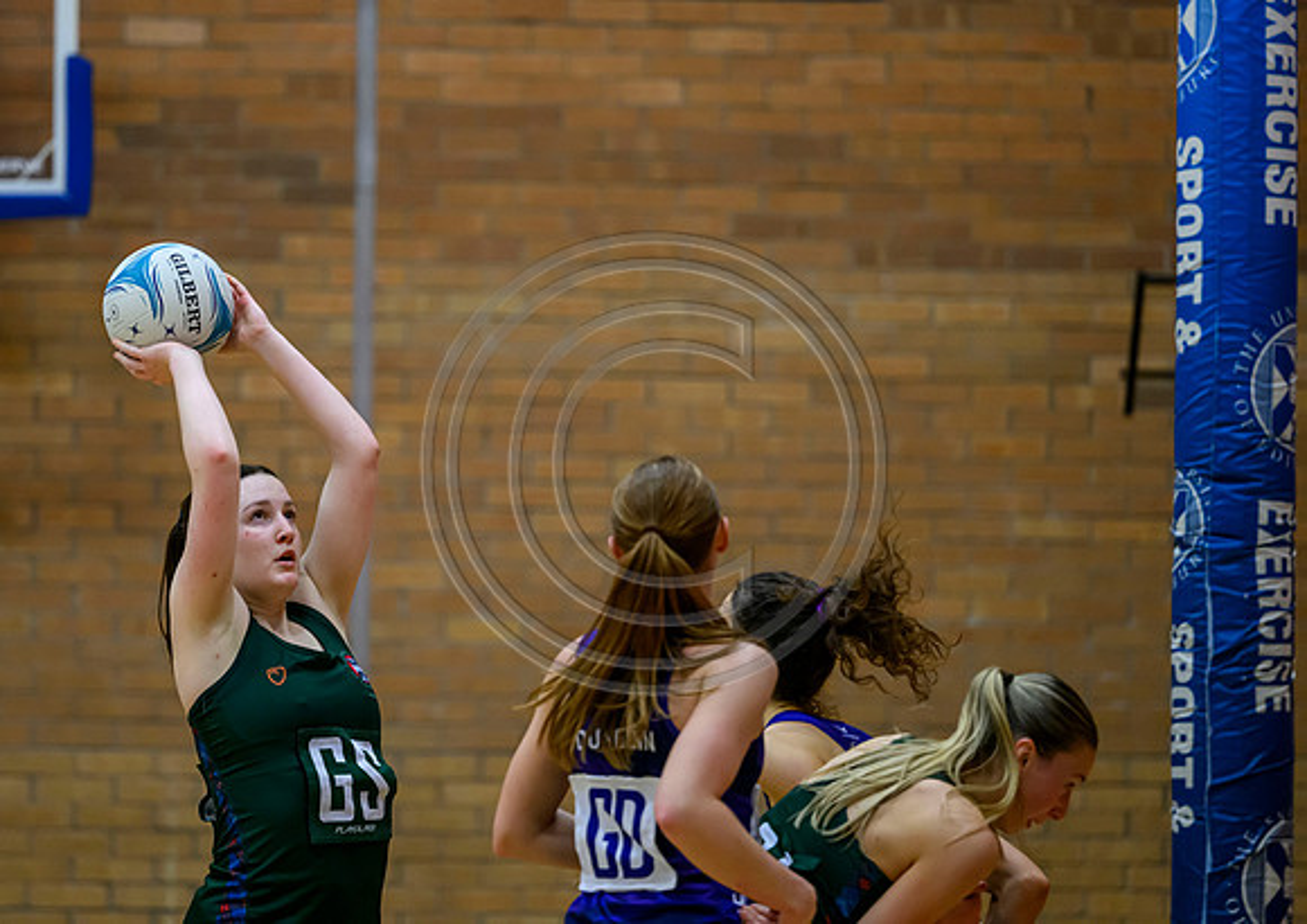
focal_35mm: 208
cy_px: 365
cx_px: 468
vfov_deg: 6.9
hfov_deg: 9.7
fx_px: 7688
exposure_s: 1/1000
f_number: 2.8
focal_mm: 165
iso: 4000
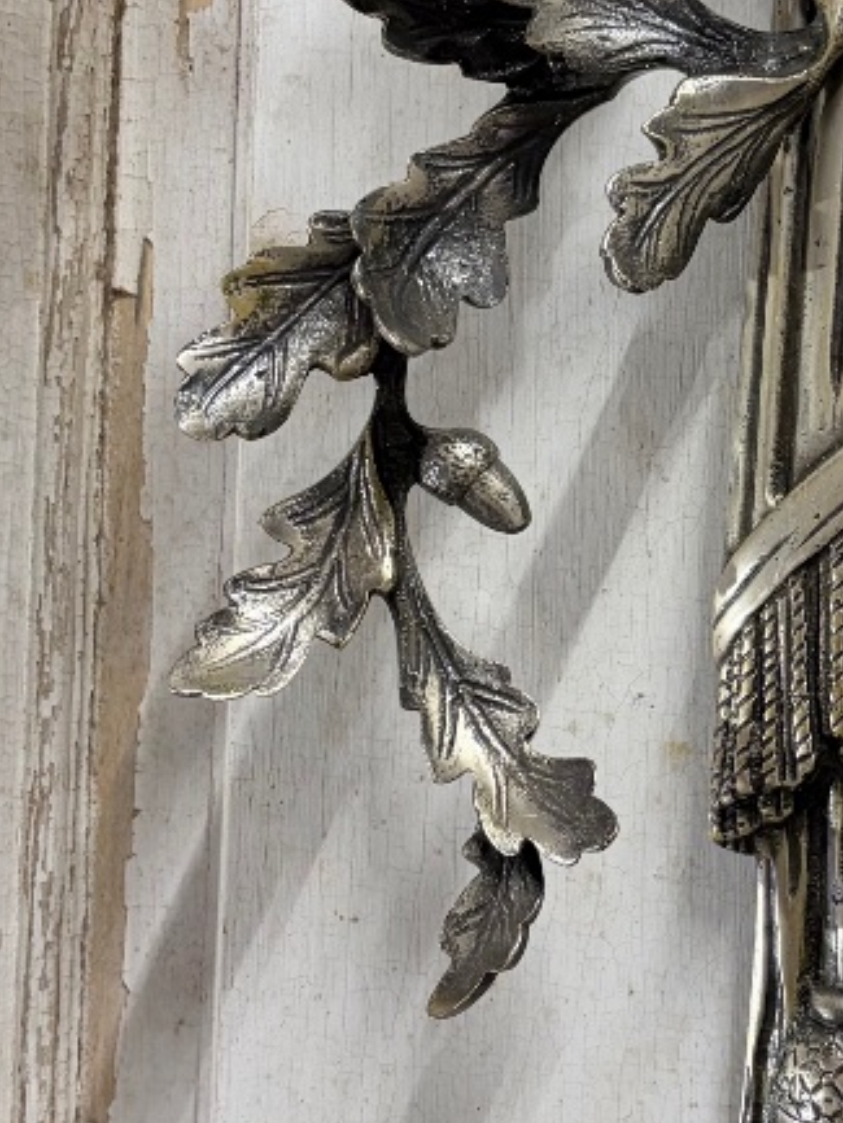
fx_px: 2337
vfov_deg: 27.0
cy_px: 472
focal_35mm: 72
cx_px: 809
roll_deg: -1.4
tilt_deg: -3.8
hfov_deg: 19.9
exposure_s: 1/50
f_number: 1.6
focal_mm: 5.96
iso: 160
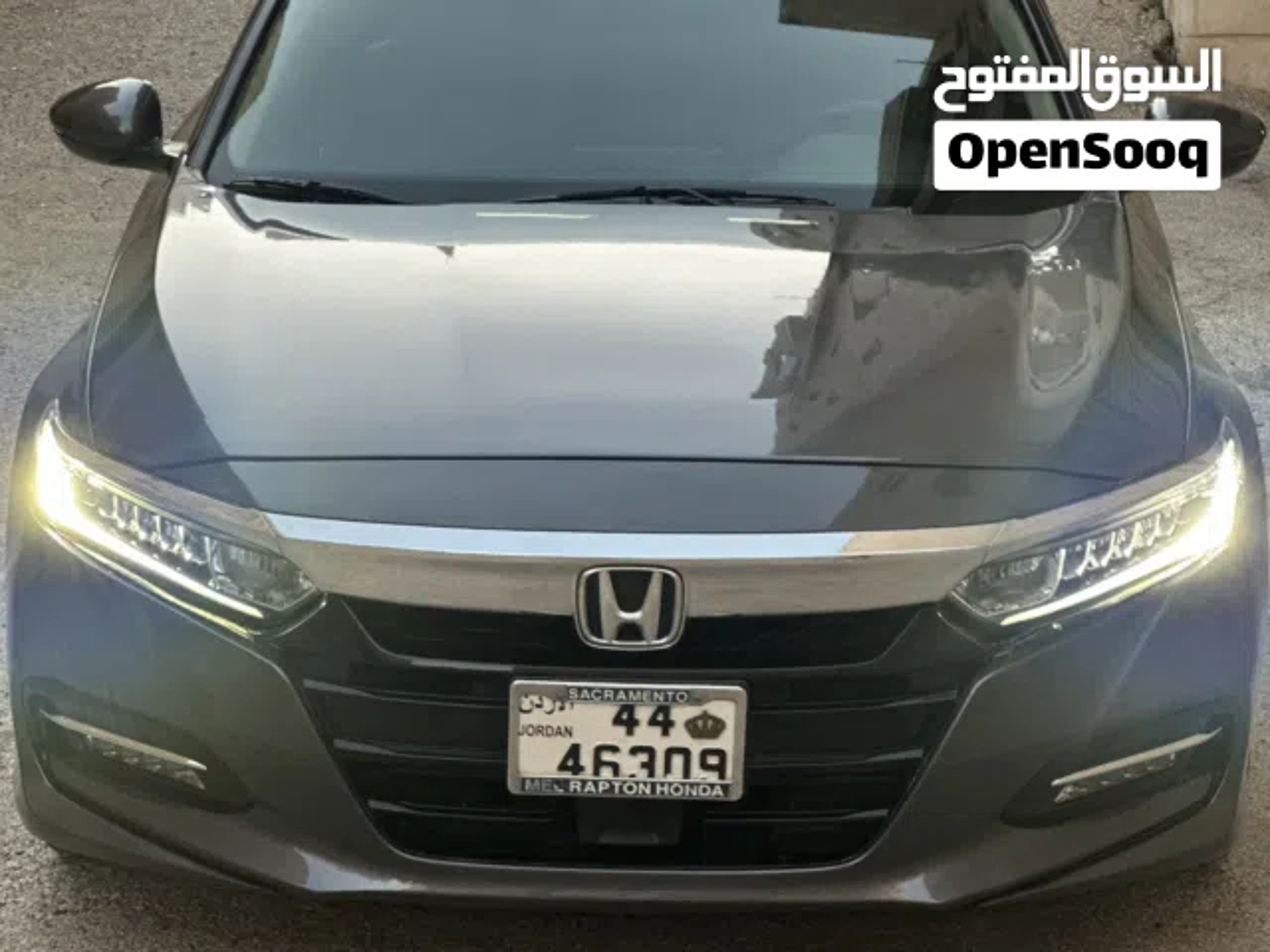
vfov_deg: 19.1
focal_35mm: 77
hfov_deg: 25.3
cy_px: 476
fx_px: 2825
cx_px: 635
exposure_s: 1/40
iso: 250
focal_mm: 9
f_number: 2.8
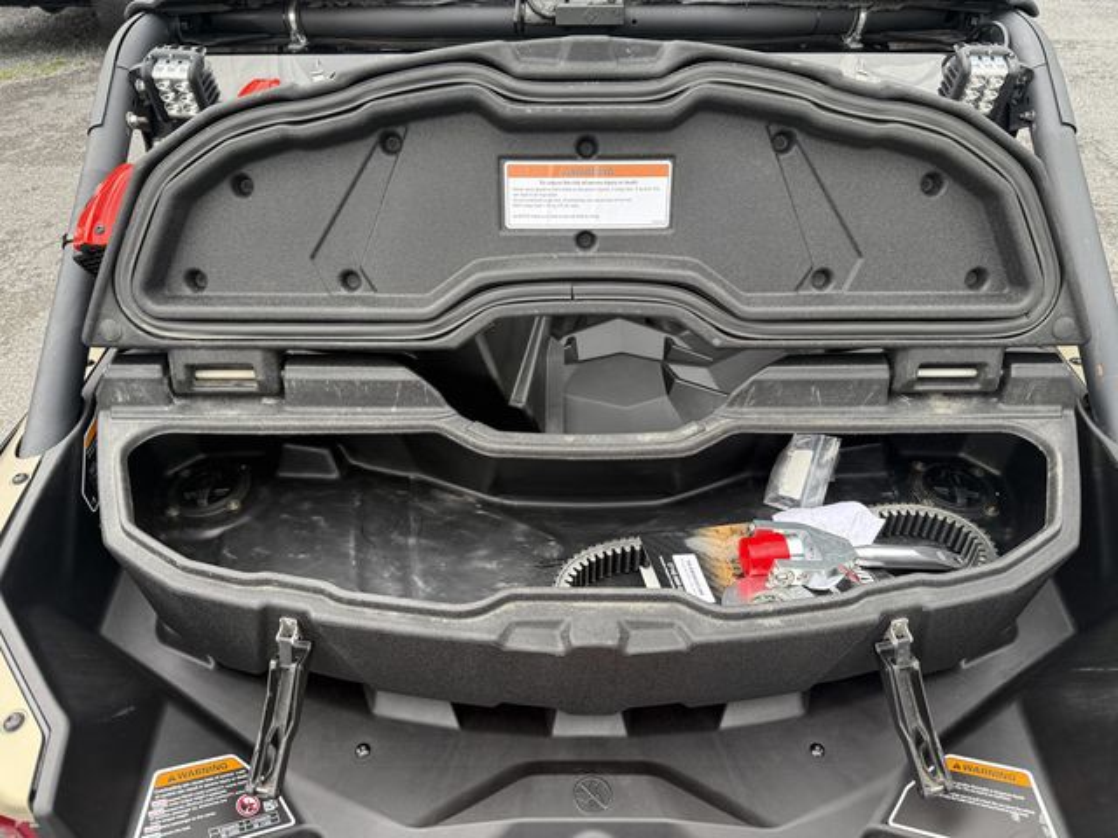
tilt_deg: -38.4
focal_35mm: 24
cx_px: 559
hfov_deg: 71.6
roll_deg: -1.3
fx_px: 775
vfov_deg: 56.8
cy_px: 419
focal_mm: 6.76
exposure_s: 1/239
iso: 160
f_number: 1.78
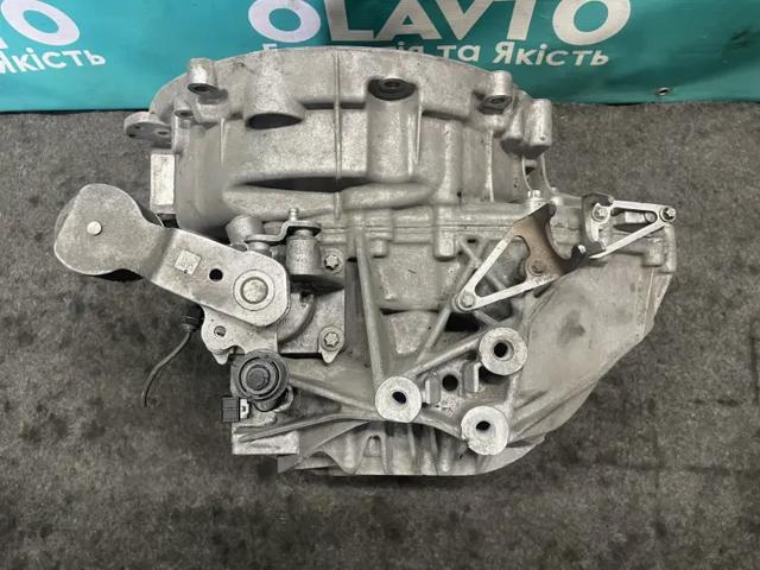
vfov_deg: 53.1
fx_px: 571
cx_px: 380
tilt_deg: -73.9
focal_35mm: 26
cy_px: 285
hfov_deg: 67.3
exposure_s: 1/60
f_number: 1.6
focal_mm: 4.2
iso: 250
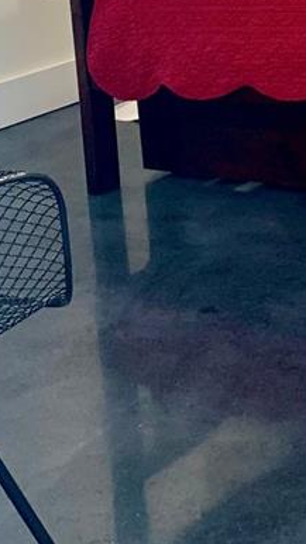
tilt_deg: -6.9
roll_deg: +2.1
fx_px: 1270
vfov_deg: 22.6
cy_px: -75
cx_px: 527
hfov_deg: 12.7
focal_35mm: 88
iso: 100
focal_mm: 4.25
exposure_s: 1/60
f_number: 1.8
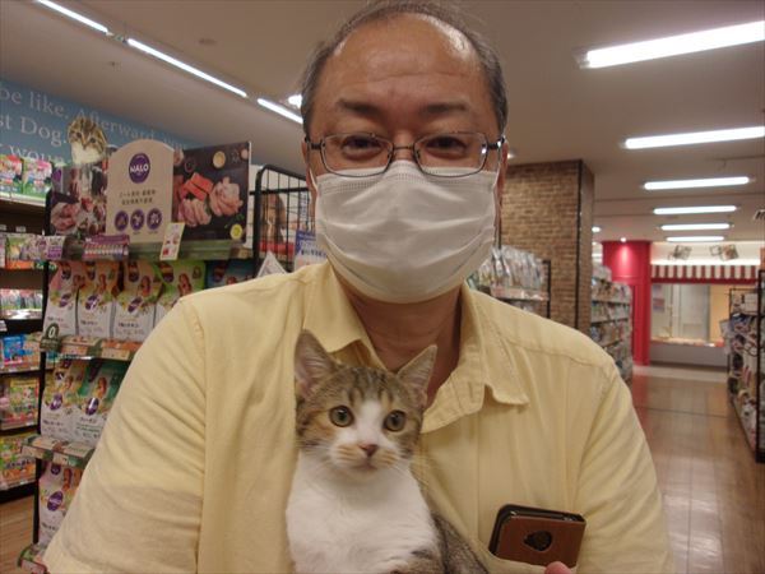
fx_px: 597
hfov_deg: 65.3
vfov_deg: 51.4
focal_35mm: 27
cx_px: 382
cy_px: 287
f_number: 3
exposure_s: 1/34
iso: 95
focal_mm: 4.9
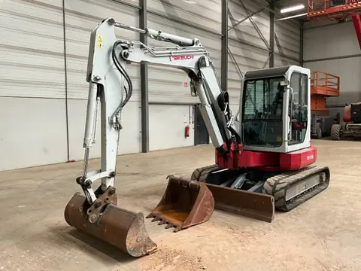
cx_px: 180
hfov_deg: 61.7
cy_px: 136
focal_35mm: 29
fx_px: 302
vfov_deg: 48.2
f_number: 1.8
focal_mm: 3
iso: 100
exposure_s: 1/60
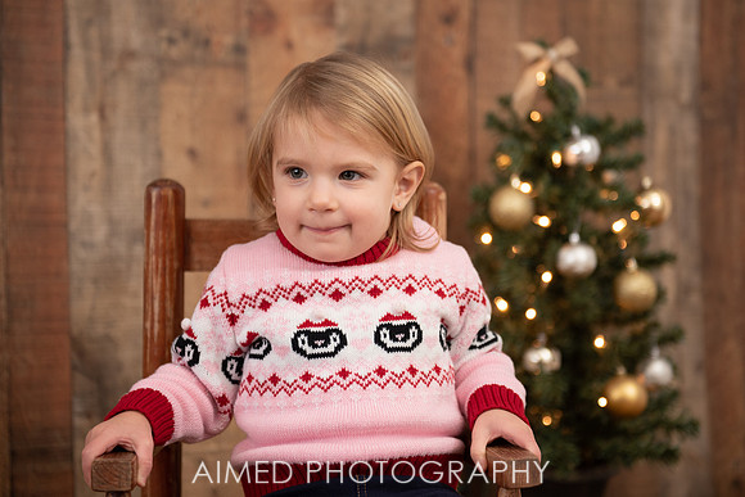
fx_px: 1426
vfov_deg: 19.8
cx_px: 389
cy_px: 238
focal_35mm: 69
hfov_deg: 29.3
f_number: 2.8
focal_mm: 66
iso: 500
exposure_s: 1/200
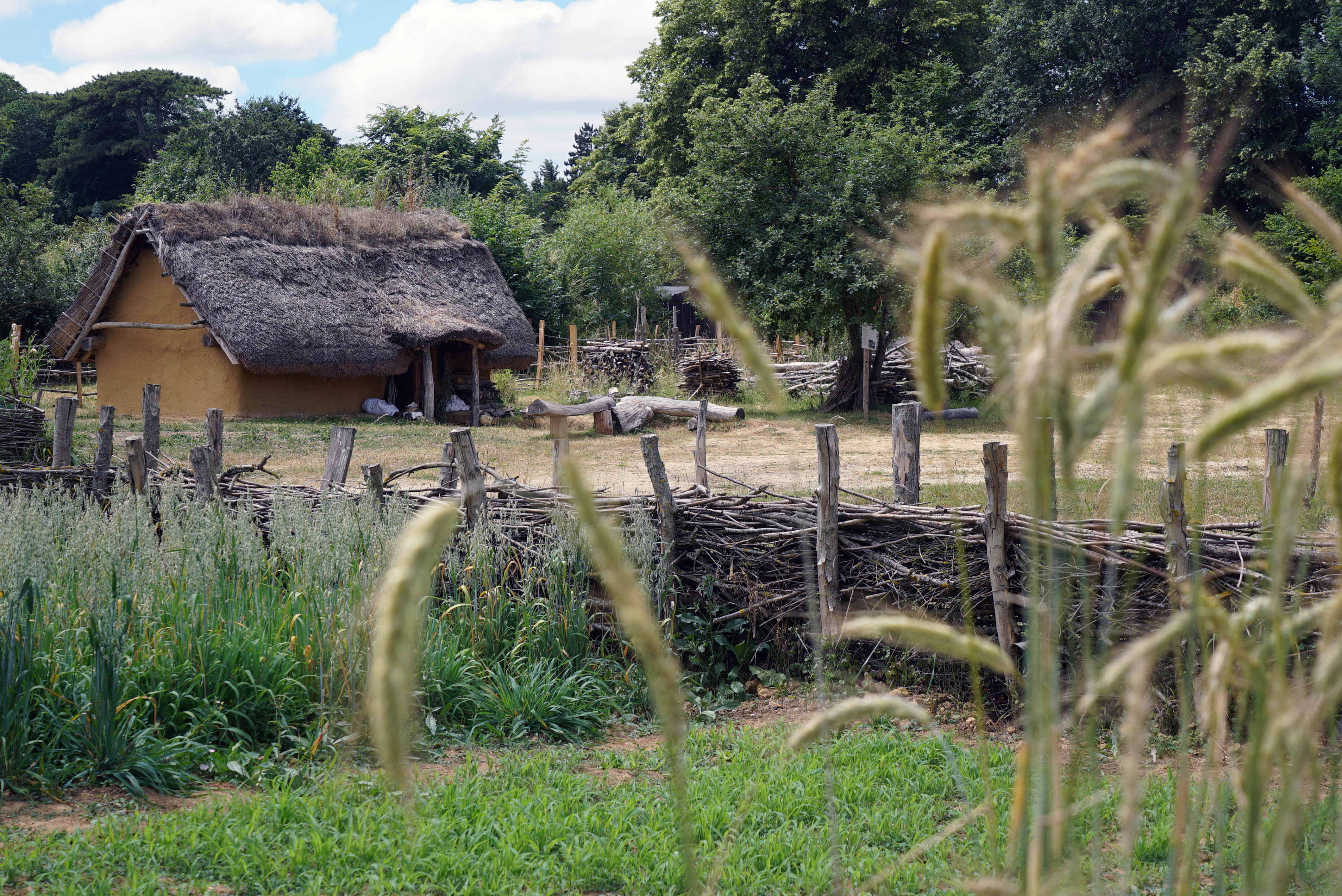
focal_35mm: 70
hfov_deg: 28.8
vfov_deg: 19.5
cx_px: 671
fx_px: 2611
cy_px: 448
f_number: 10
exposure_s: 1/160
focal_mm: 70
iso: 100
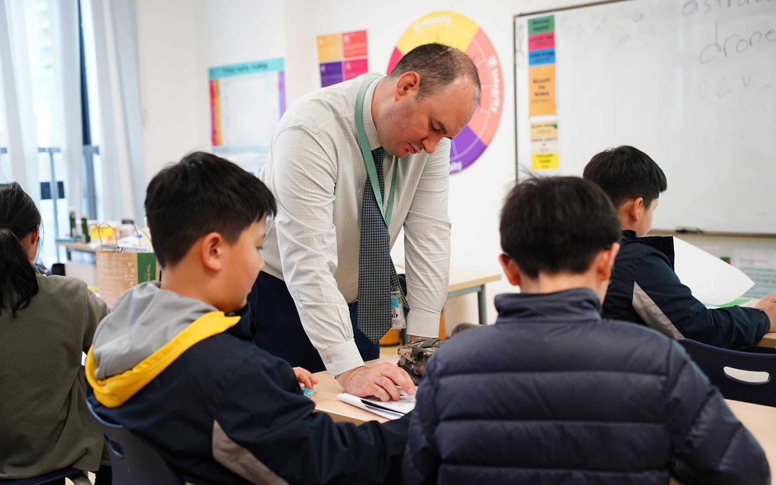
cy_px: 236
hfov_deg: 41.8
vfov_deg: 26.9
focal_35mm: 48
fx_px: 1015
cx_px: 388
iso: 3200
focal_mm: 47
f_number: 3.2
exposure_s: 1/160
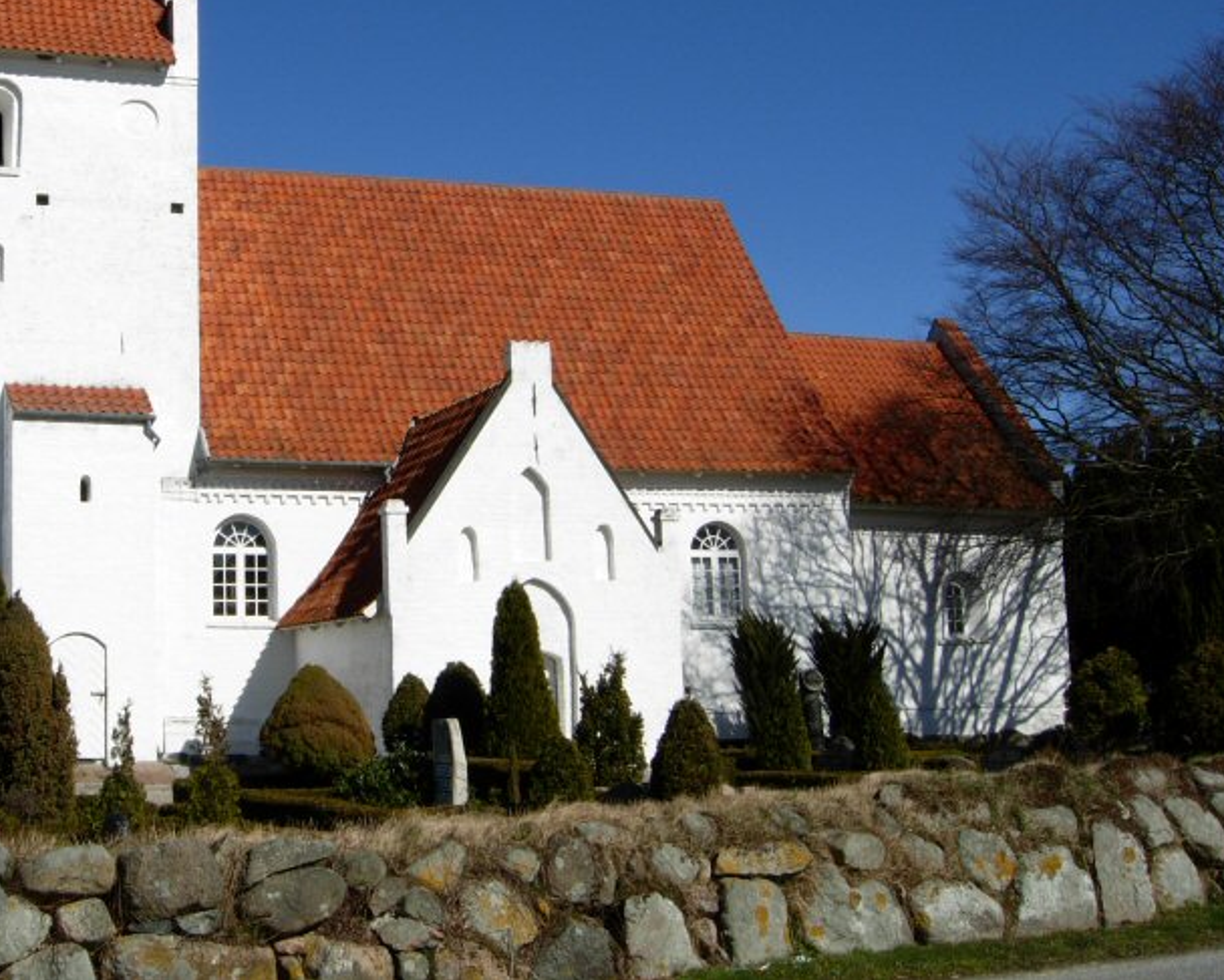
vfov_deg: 28.9
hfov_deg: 35.4
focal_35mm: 52
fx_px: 1885
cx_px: 350
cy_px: 303
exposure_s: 1/406
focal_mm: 7.5
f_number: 6.8
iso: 50
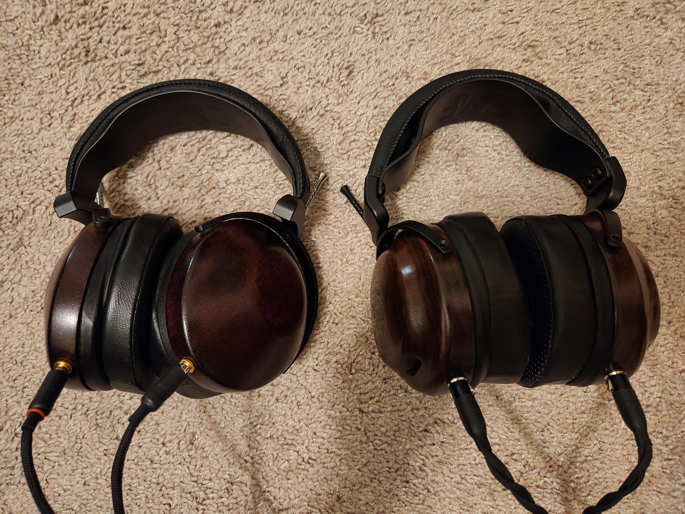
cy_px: 257
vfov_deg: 58.9
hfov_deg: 73.9
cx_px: 342
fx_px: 455
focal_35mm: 23
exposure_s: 1/24
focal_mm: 5.4
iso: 800
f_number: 1.8
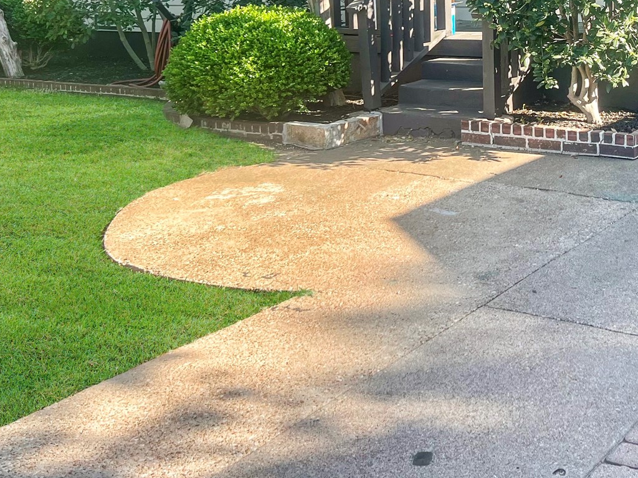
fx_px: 958
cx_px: 549
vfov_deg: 27.0
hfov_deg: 35.1
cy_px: 41
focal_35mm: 52
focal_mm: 5.7
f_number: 1.5
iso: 50
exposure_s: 1/1000
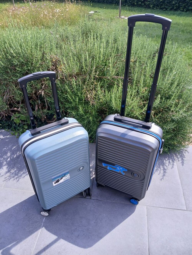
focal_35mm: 26
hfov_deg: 53.1
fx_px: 192
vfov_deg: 67.3
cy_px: 128
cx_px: 96
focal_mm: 3.98
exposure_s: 1/121
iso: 20
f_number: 1.8
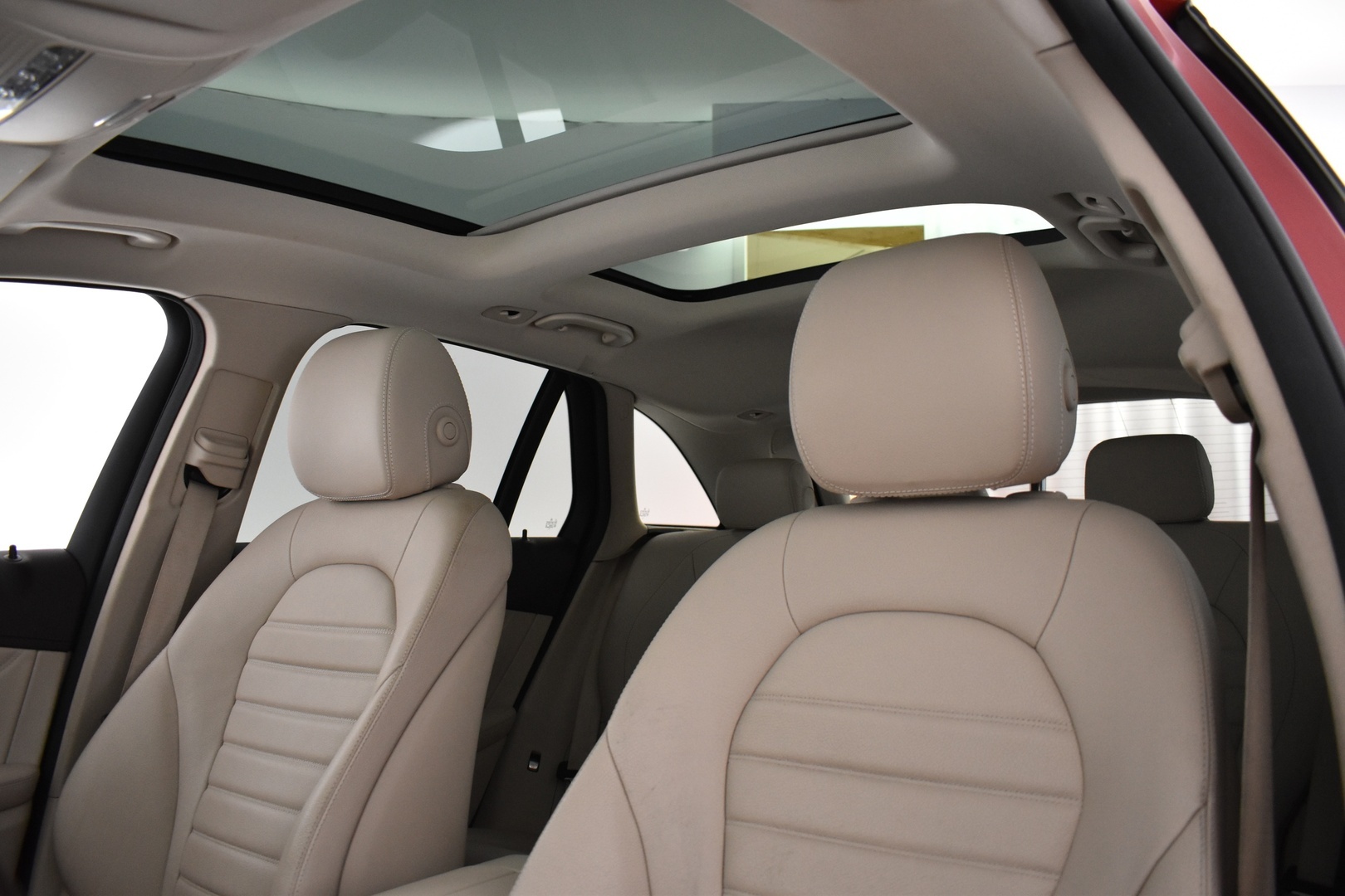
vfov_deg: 47.9
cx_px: 672
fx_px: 1009
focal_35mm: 27
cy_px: 448
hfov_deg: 67.4
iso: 1800
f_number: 3.5
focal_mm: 18
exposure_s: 1/30
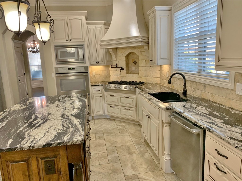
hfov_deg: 67.3
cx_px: 121
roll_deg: +2.8
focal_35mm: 26
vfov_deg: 53.1
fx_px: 182
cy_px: 90
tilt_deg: -8.9
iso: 80
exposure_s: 1/60
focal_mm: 4.25
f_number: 1.8
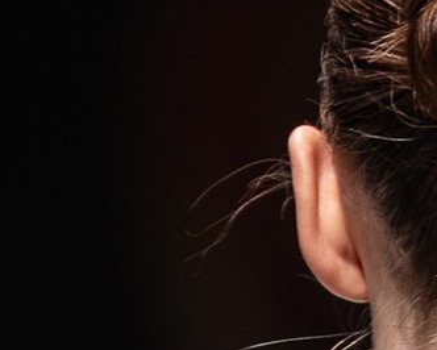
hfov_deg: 1.1
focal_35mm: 1833
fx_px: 23721
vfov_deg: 0.8
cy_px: 1230
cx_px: 461
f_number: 2.8
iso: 200
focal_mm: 168.9
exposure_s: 1/320
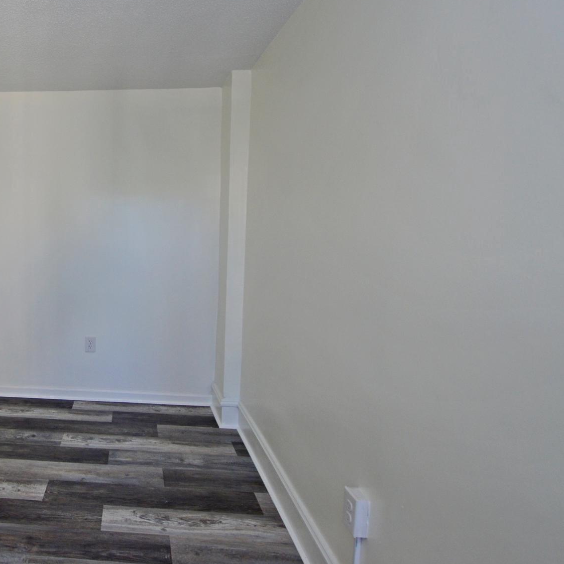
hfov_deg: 59.6
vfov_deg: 66.8
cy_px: 235
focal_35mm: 23
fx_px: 424
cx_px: 82
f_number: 9
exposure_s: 1/20
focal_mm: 10
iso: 400
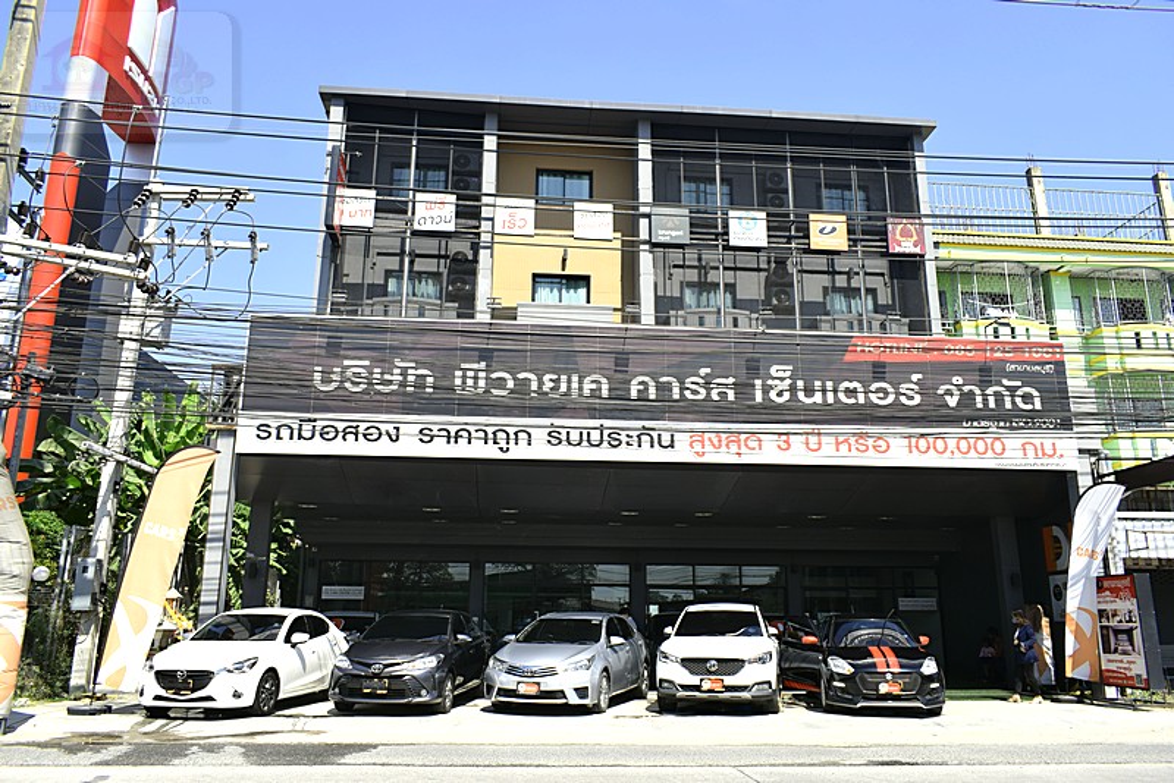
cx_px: 587
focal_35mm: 27
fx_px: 881
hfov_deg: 67.4
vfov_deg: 48.0
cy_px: 392
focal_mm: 18
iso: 200
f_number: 9
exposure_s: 1/320
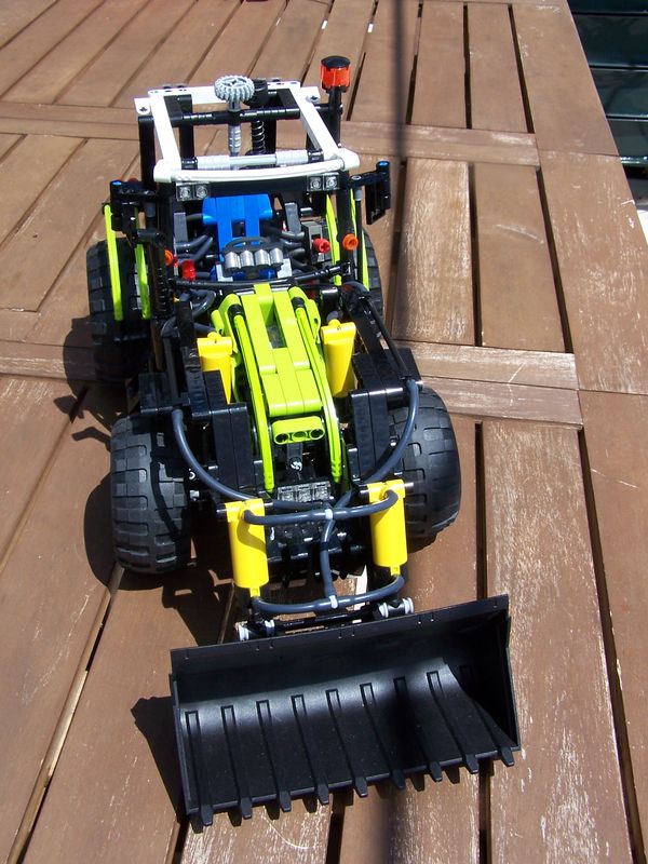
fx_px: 948
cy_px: 432
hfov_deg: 37.7
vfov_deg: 49.0
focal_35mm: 38
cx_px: 324
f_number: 5.6
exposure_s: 1/350
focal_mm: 6.3
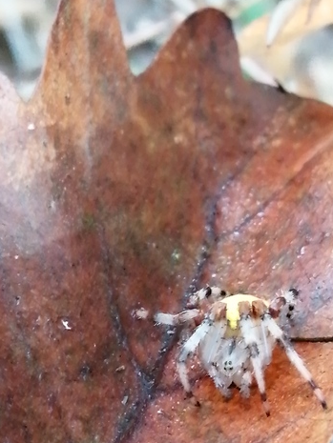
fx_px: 1410
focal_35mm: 110
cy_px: 238
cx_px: 208
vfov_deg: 17.9
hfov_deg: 13.5
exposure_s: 1/30
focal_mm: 3.46
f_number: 1.8
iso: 250
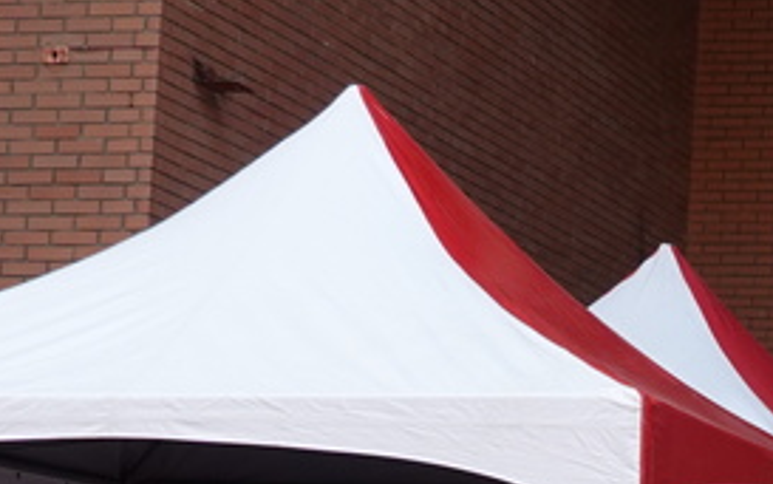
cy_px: 880
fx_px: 3584
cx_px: 640
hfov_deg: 12.3
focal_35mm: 170
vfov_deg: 7.5
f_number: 3.5
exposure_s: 1/200
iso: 100
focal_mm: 14.12
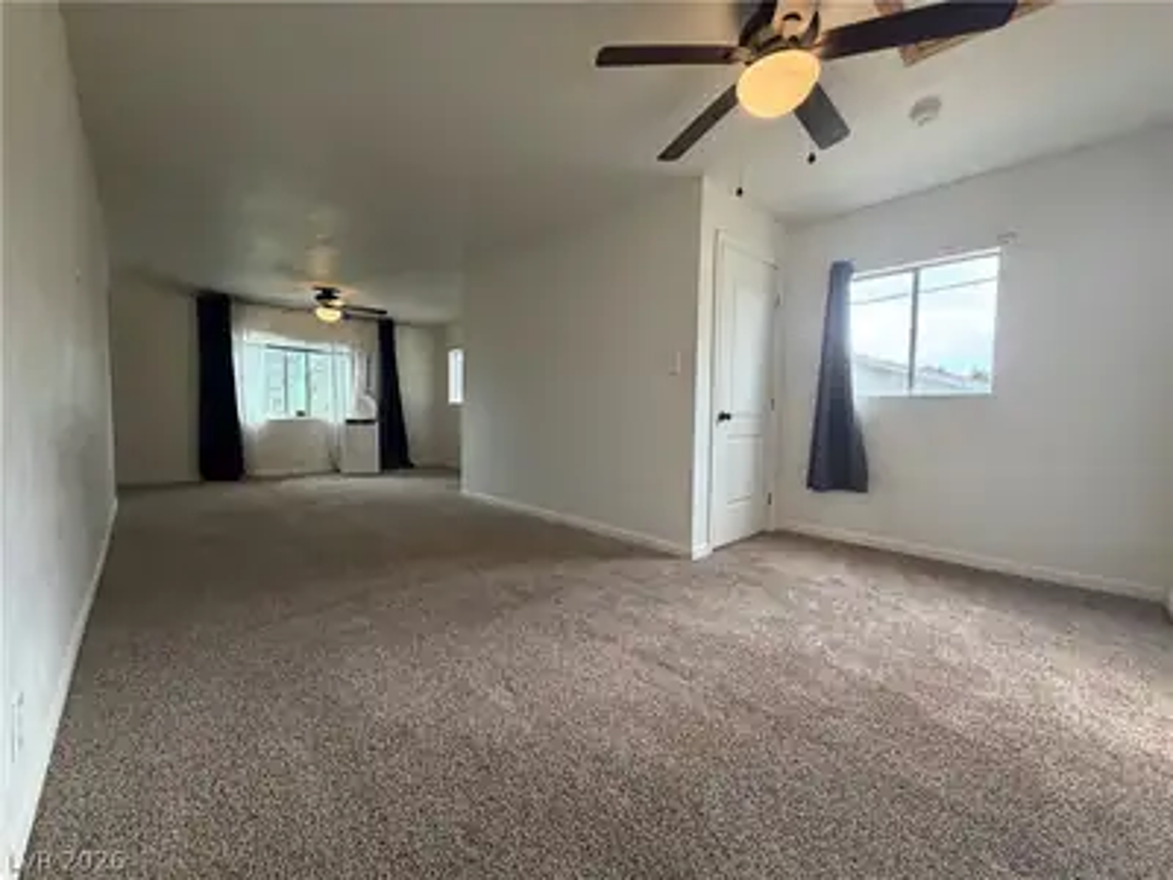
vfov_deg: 85.7
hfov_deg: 102.1
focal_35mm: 14
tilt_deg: -2.3
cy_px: 440
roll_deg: -0.7
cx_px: 586
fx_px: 474
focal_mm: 2.22
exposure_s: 1/60
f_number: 2.2
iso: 200
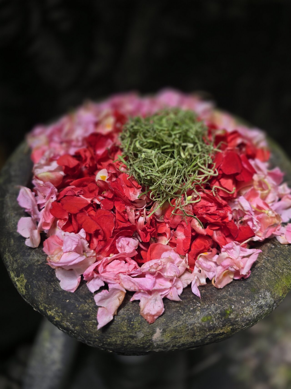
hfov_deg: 58.9
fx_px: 258
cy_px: 194
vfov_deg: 73.9
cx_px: 146
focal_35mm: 23
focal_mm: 6.3
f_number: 1.7
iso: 64
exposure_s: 1/180
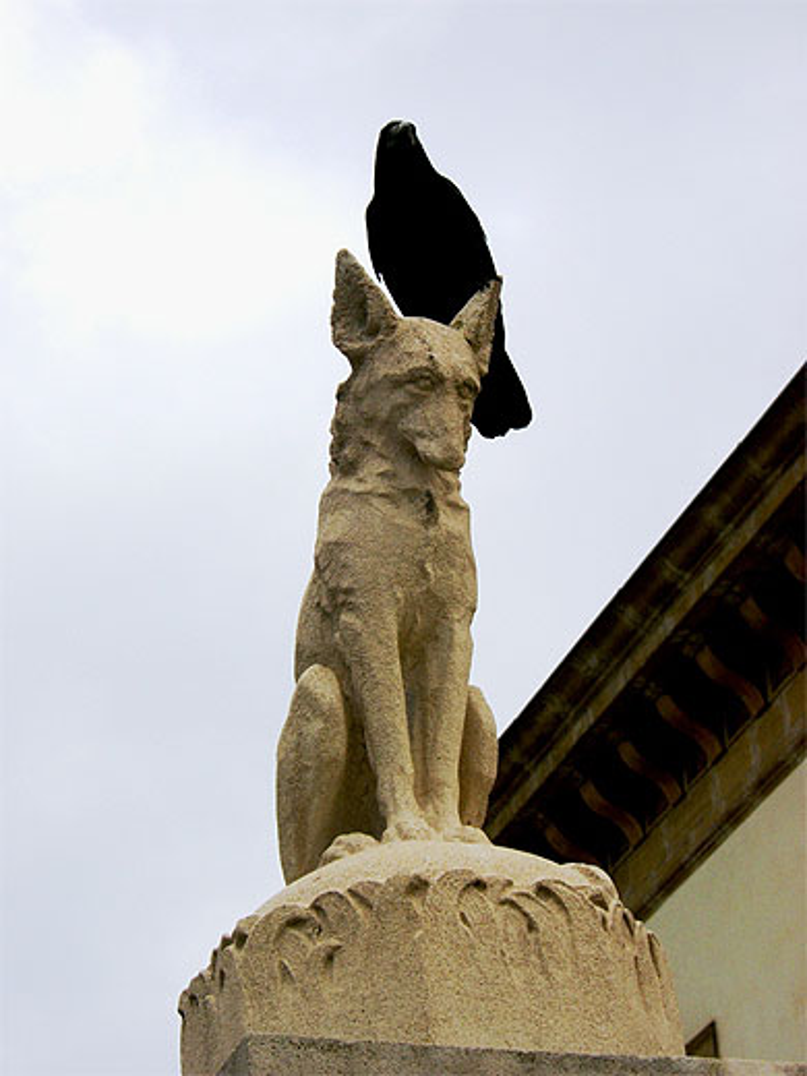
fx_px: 3544
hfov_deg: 13.0
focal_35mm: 114
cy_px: 538
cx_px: 404
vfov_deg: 17.3
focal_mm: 18.6
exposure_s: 1/160
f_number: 8.3
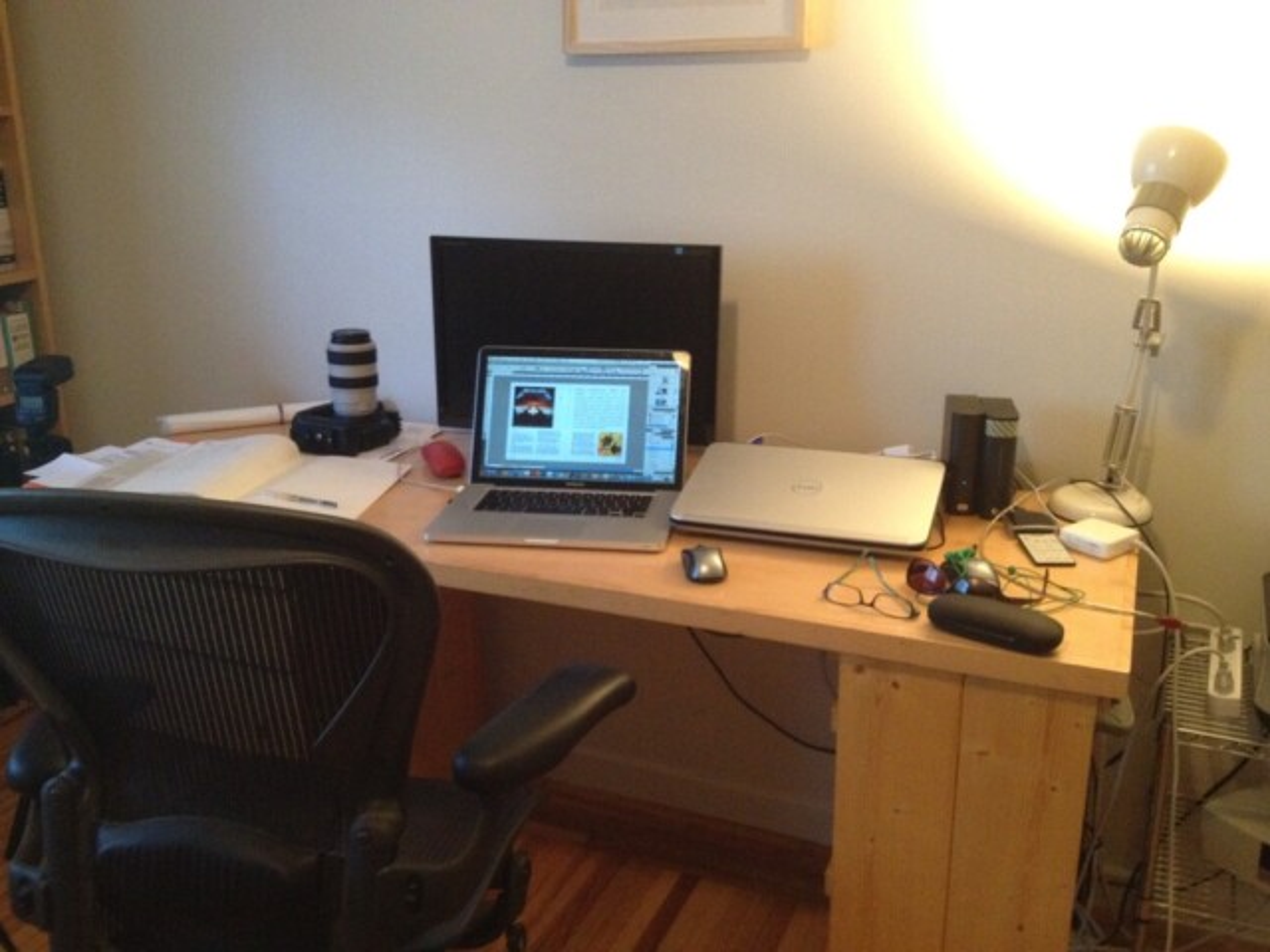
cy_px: 476
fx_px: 1284
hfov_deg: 52.6
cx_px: 635
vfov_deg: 40.7
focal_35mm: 35
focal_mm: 4.28
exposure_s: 1/20
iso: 400
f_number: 2.4
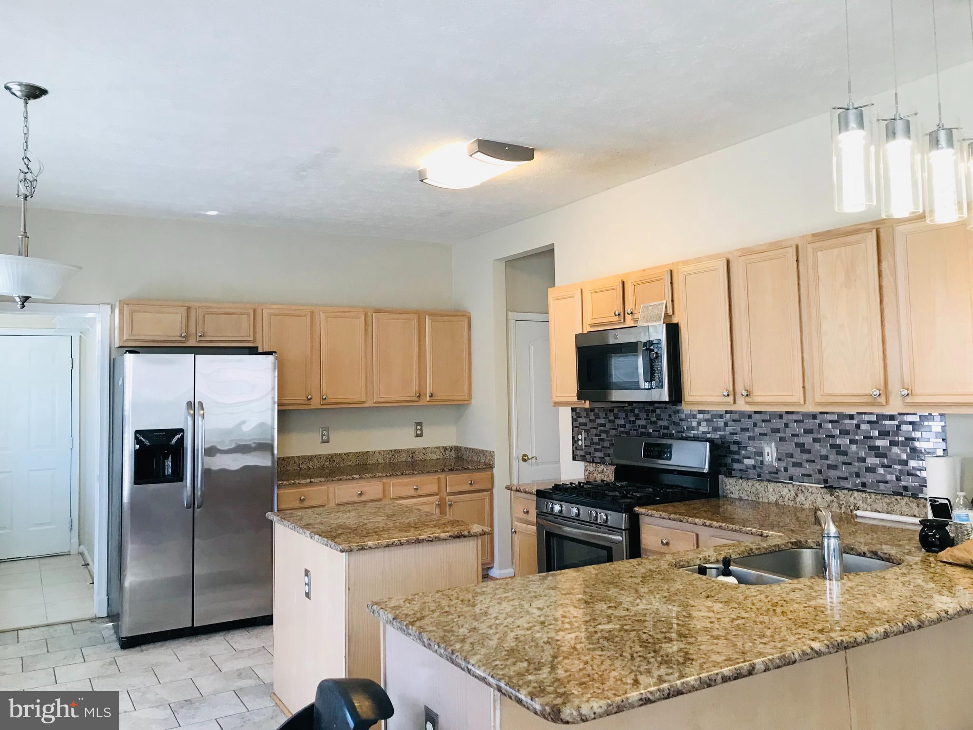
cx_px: 486
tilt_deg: +0.6
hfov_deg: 63.4
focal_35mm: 28
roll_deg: +3.1
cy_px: 365
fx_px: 787
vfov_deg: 49.7
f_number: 1.8
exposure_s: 1/30
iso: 20
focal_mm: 3.99
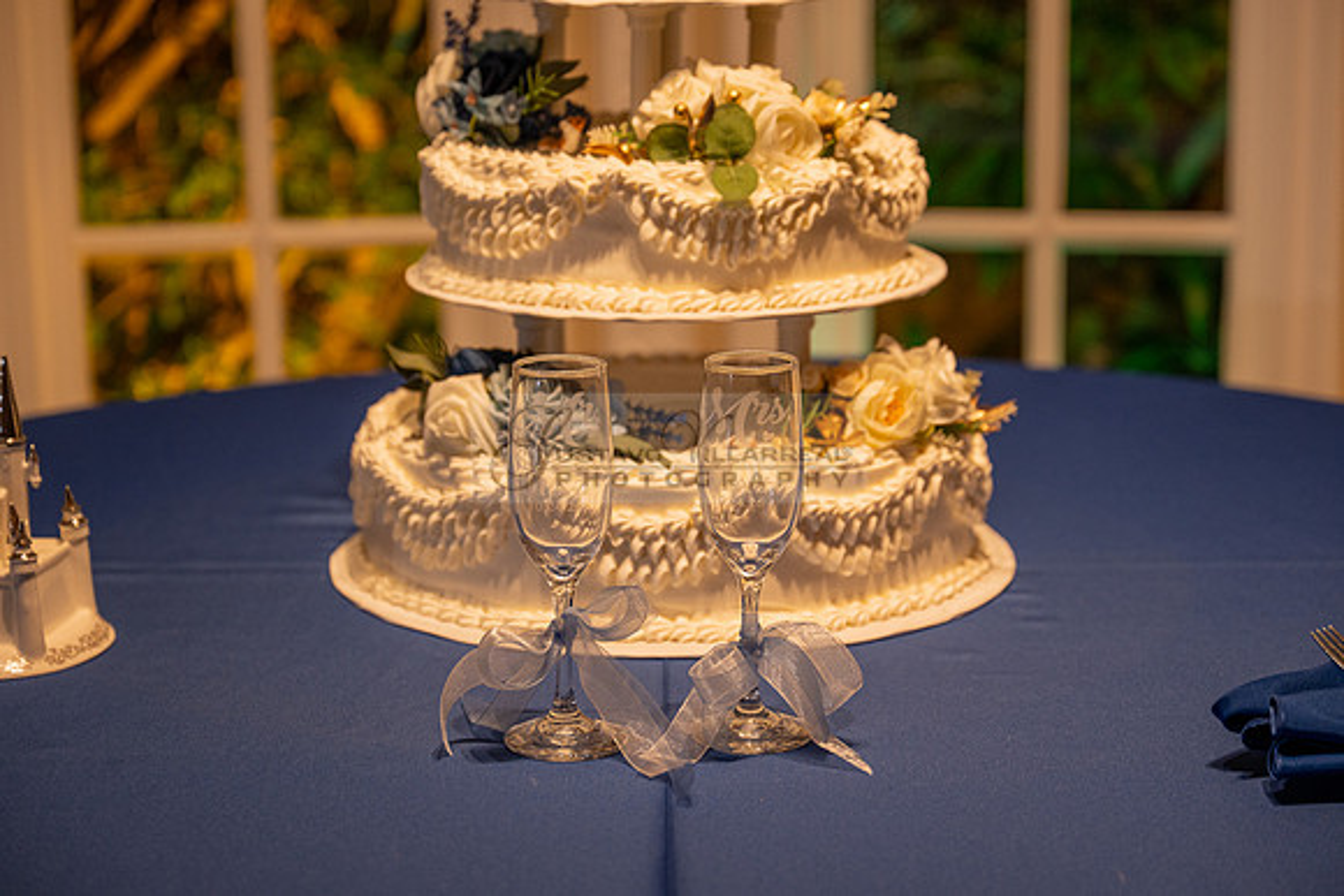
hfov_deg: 27.6
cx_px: 654
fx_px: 2738
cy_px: 447
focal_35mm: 73
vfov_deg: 18.6
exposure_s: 1/160
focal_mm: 70
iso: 640
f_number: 3.2
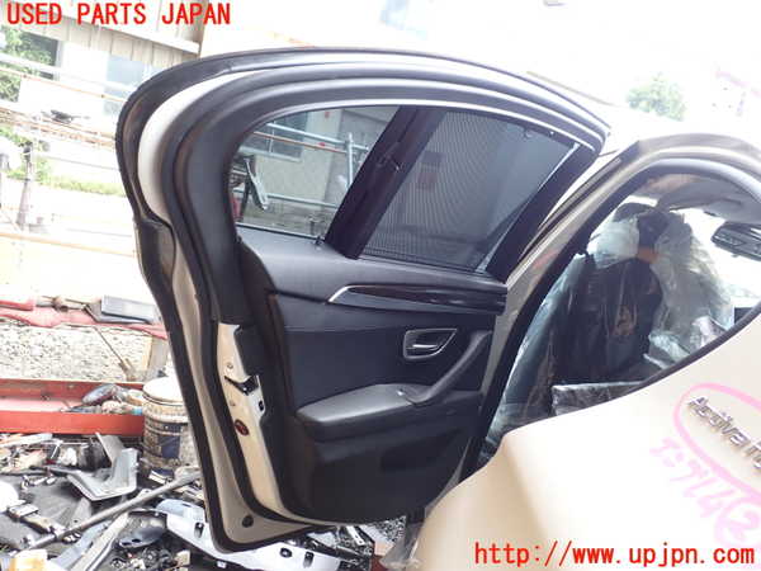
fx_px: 660
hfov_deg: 60.0
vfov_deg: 46.8
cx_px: 380
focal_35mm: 30
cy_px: 286
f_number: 3.2
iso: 100
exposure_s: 1/80
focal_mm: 5.4
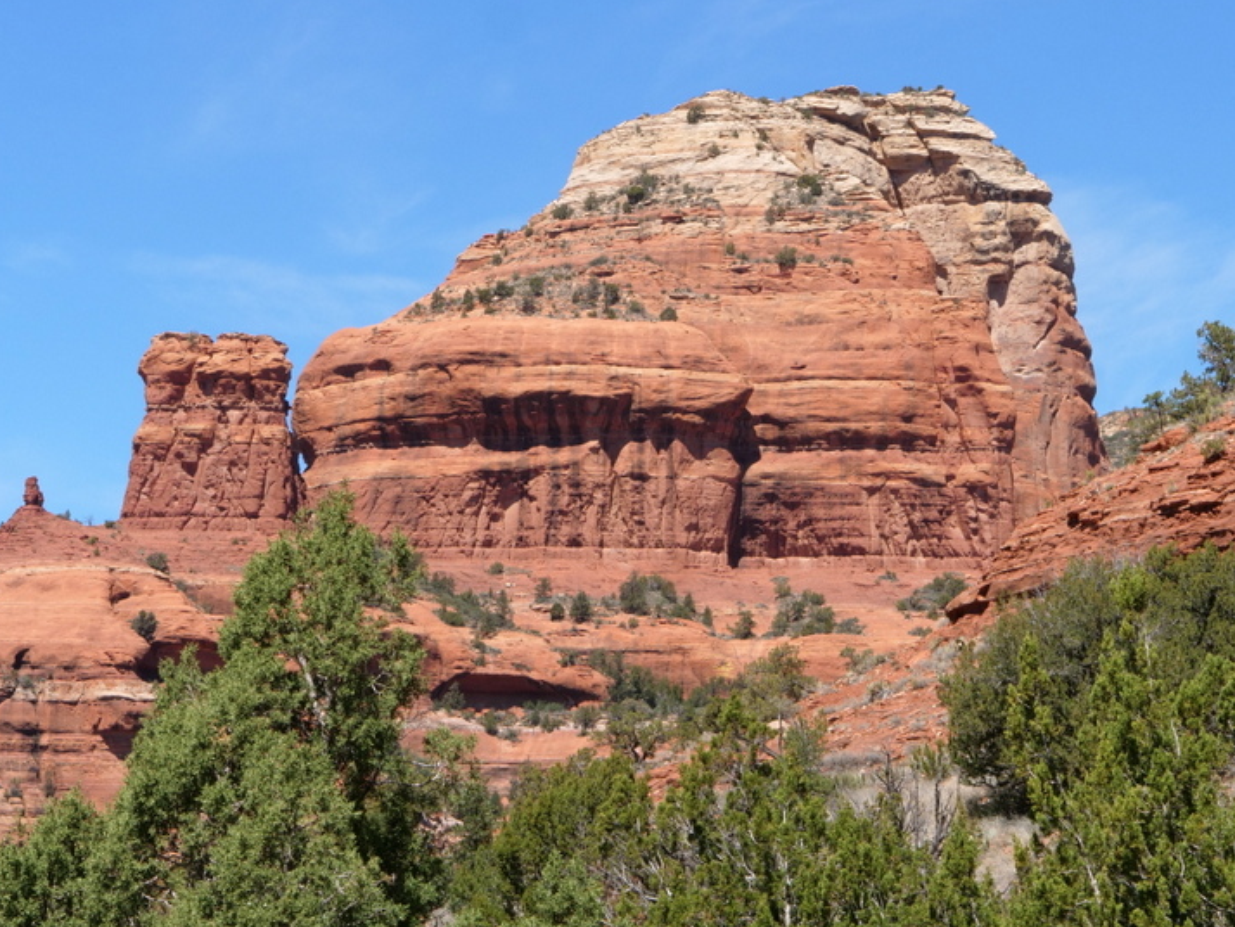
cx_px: 725
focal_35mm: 129
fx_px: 4604
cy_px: 446
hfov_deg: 15.3
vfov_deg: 11.5
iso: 200
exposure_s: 1/125
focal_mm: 45
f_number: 14
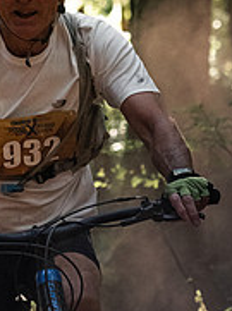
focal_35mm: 319
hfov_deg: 4.6
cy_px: 153
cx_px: -34
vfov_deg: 6.2
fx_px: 2861
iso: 3200
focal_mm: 64
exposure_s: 1/800
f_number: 2.8
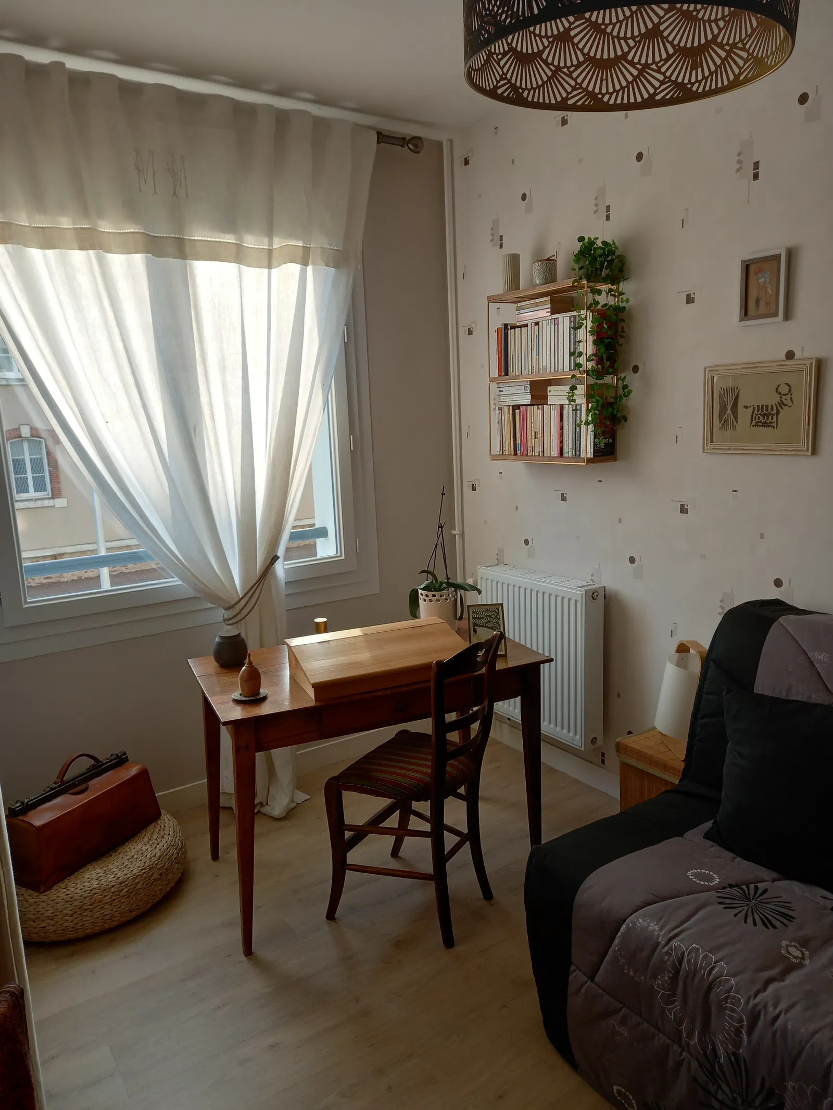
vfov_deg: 69.4
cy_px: 555
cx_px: 416
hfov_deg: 54.9
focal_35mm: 25
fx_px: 802
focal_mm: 4.6
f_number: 2
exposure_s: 1/60
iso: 40
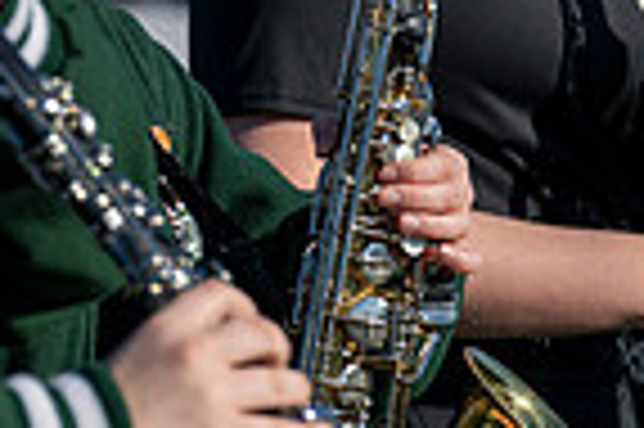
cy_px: -237
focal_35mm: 811
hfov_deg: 2.5
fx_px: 14491
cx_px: -518
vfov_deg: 1.7
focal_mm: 200
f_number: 5
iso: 250
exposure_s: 1/2000
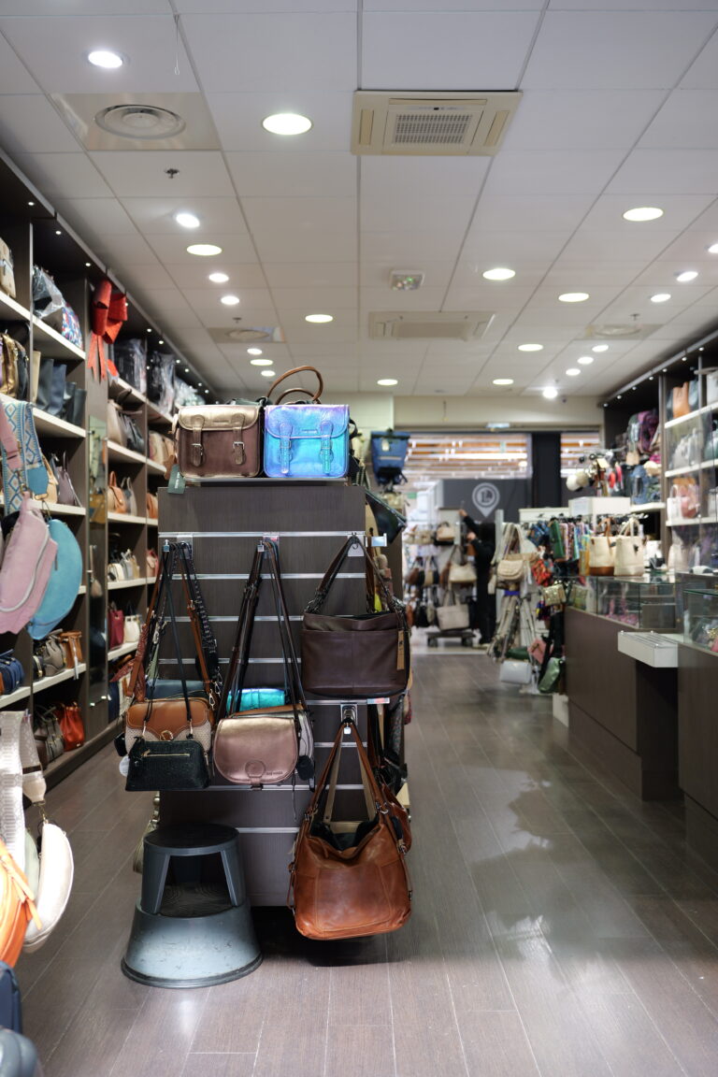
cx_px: 359
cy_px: 538
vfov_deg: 54.4
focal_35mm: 35
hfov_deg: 37.9
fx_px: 1047
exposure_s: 1/60
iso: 500
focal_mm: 35
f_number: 2.8
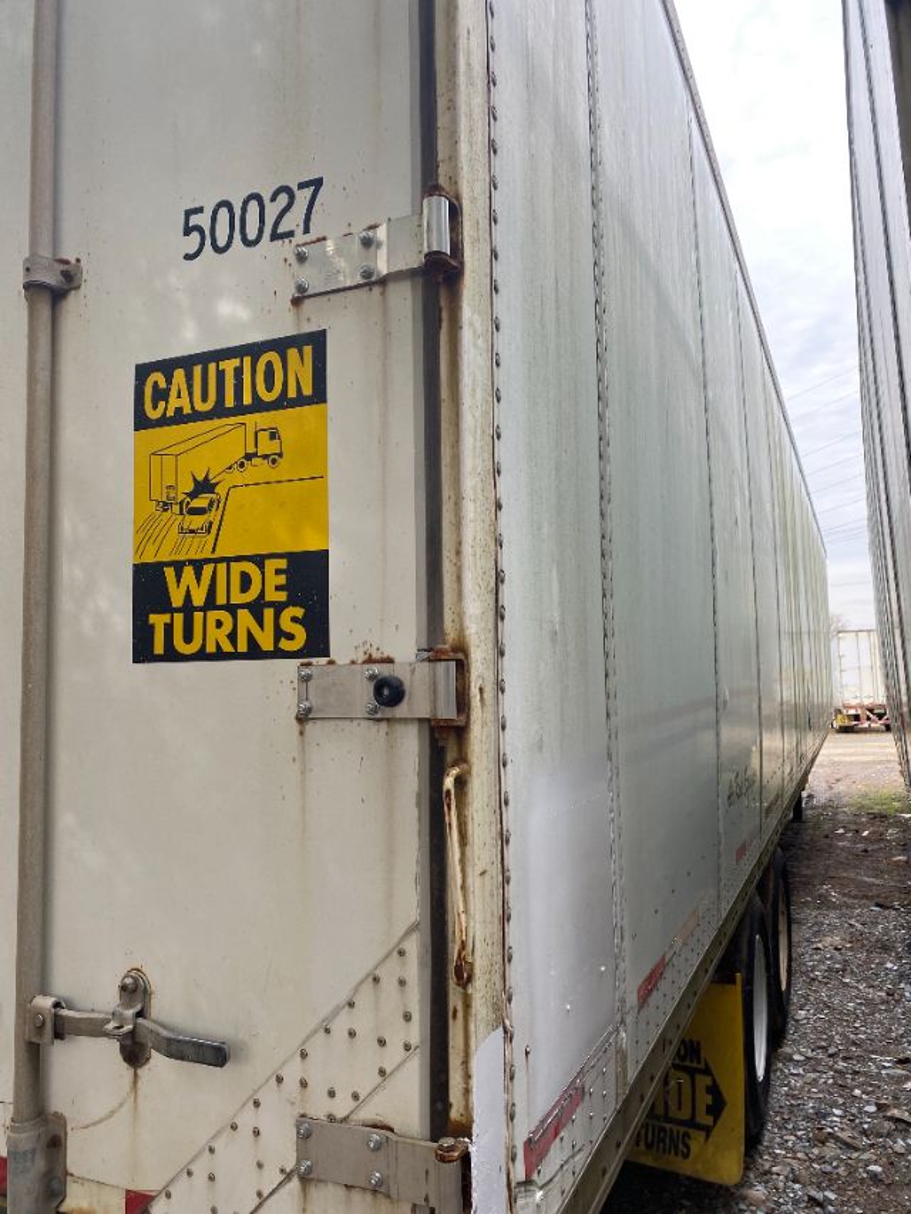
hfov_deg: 53.1
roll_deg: +3.4
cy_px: 607
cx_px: 456
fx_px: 912
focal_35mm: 26
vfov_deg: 67.3
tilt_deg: +5.3
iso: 32
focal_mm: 4.25
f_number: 1.8
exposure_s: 1/226
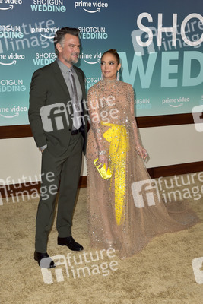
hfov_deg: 28.1
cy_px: 152
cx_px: 102
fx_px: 406
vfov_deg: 41.1
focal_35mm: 48
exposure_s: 1/250
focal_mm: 48
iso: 400
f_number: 6.3
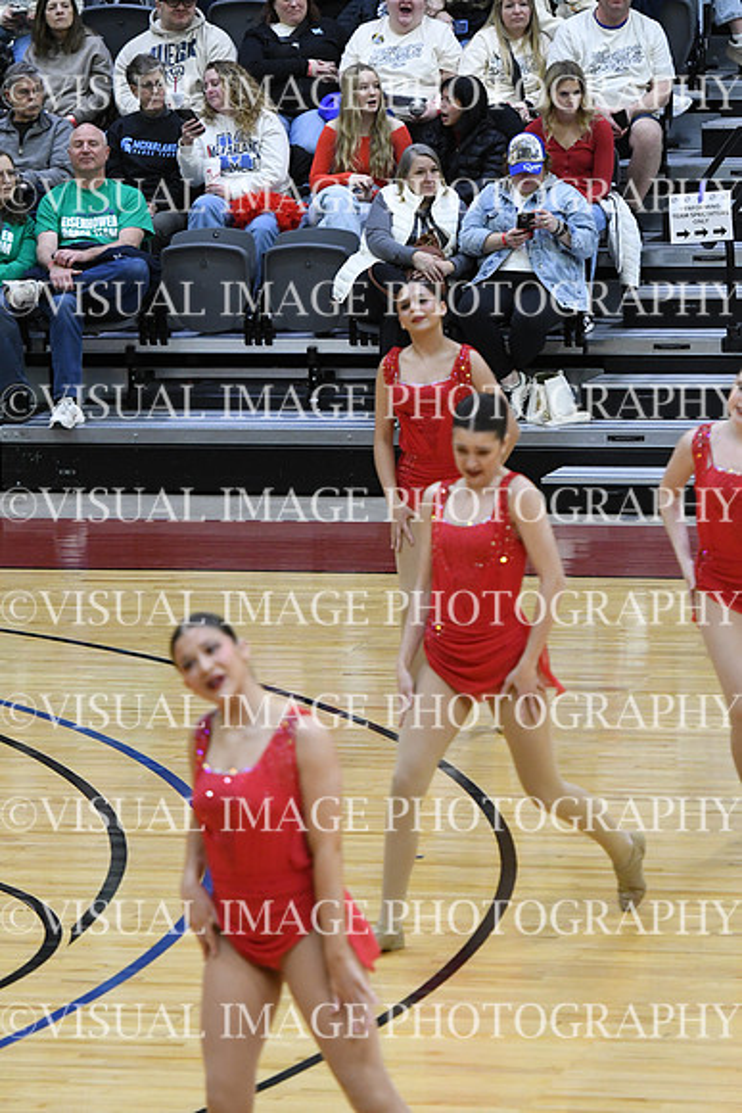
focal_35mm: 210
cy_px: 556
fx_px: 6488
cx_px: 371
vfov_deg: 9.8
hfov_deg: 6.5
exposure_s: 1/400
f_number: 3.5
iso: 4000
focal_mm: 140
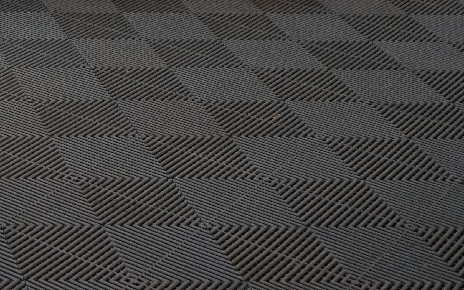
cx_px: -343
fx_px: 1341
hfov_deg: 16.7
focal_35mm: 106
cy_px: -225
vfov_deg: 11.5
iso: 1250
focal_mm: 29
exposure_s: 1/30
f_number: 7.1
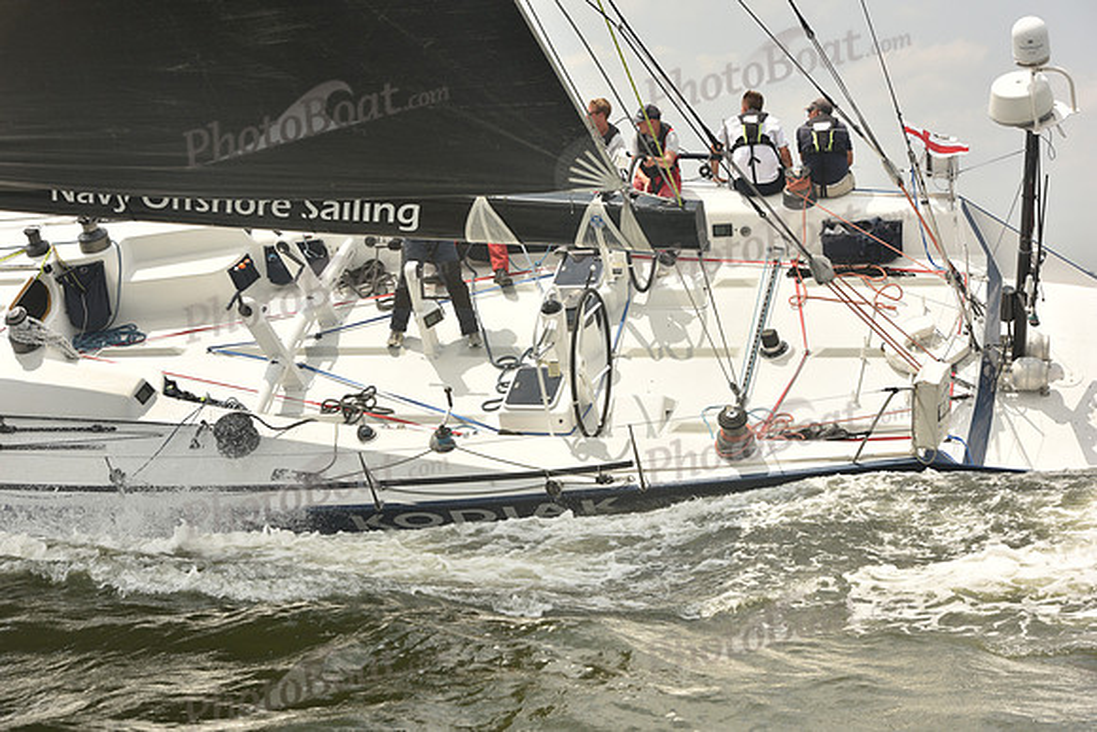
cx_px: 548
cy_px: 366
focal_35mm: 70
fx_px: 2133
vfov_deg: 19.5
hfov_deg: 28.8
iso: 250
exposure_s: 1/800
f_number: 9
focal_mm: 70
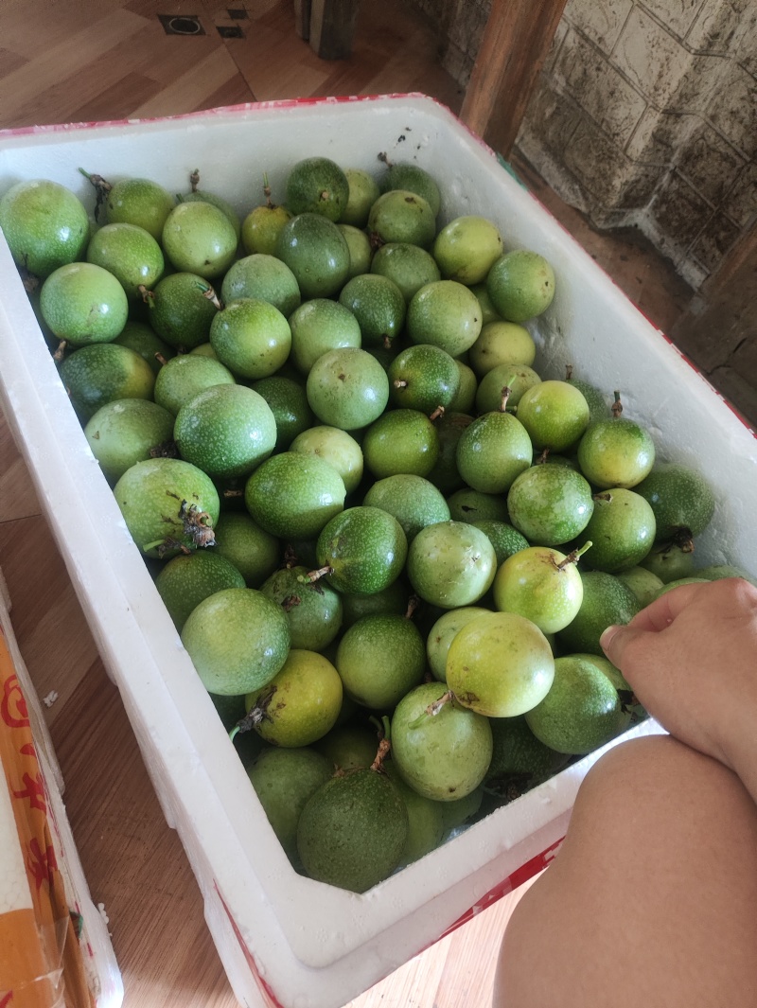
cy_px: 504
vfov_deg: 71.6
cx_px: 378
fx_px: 699
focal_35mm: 24
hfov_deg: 56.9
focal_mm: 4.68
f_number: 1.8
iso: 557
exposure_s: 1/33.3
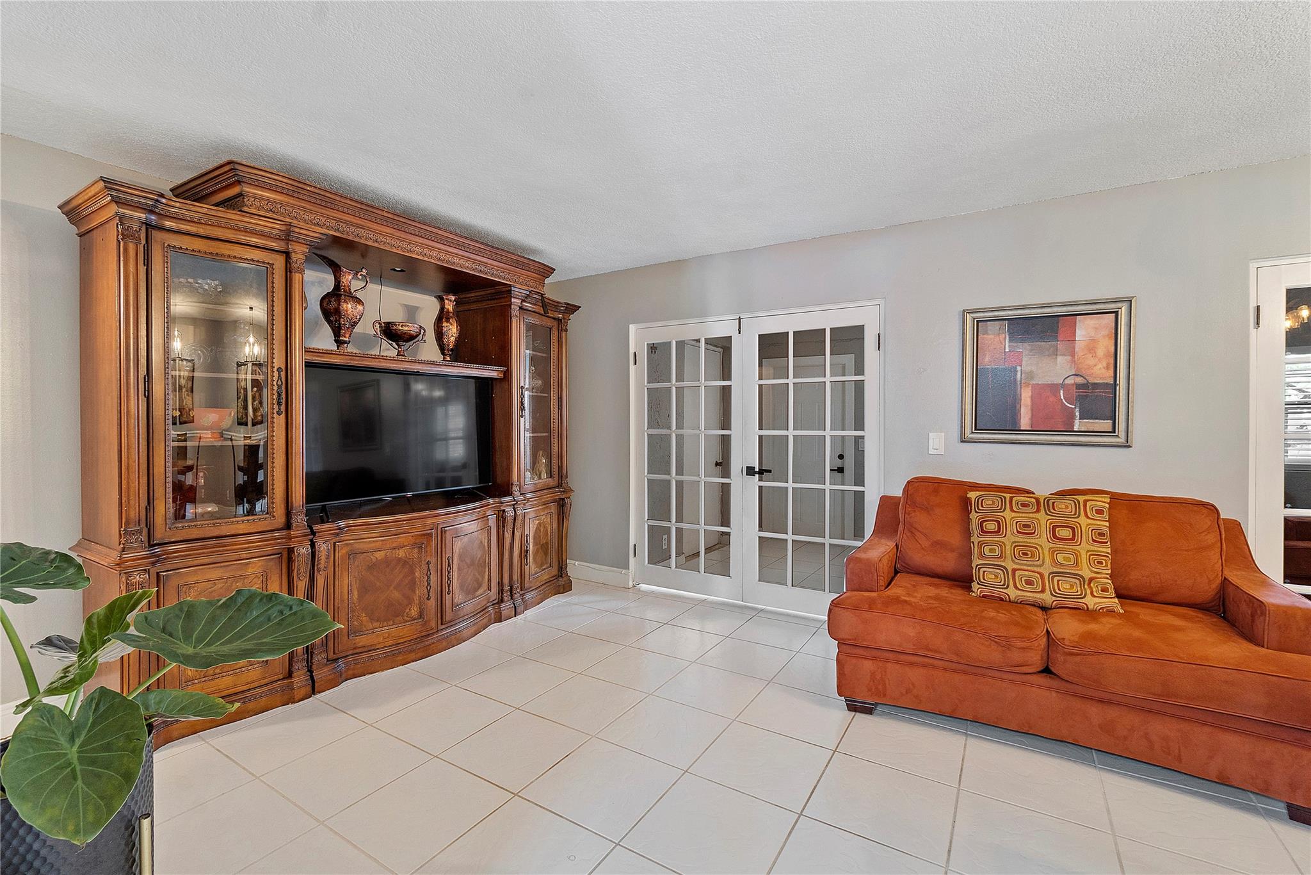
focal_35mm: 15
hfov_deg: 100.4
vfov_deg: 77.3
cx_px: 656
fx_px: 546
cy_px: 438
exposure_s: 1.3
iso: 160
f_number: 11
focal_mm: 10
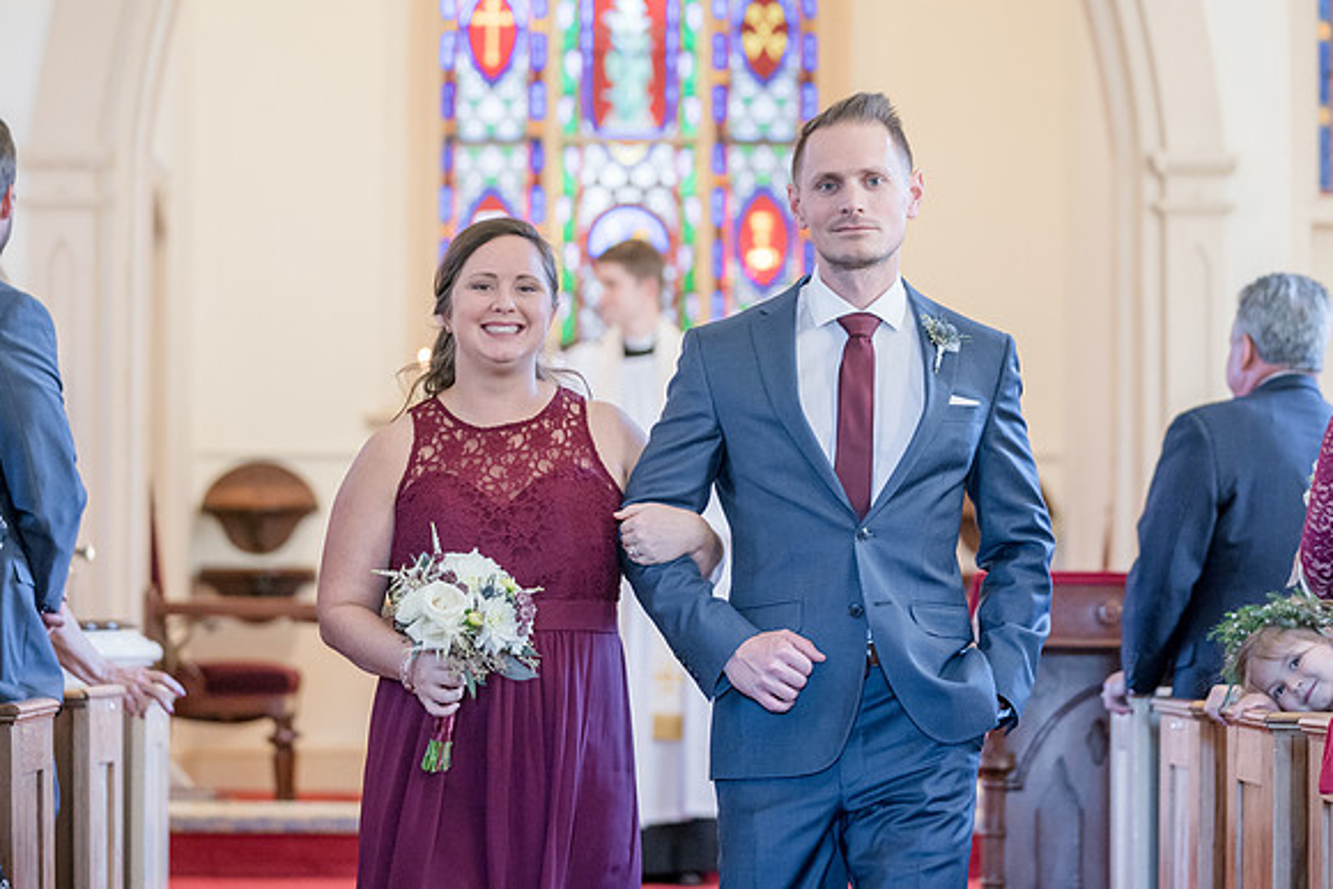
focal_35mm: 113
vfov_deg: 12.1
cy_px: 395
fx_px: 4185
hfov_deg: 18.1
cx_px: 644
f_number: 2.8
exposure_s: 1/160
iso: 2000
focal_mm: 95
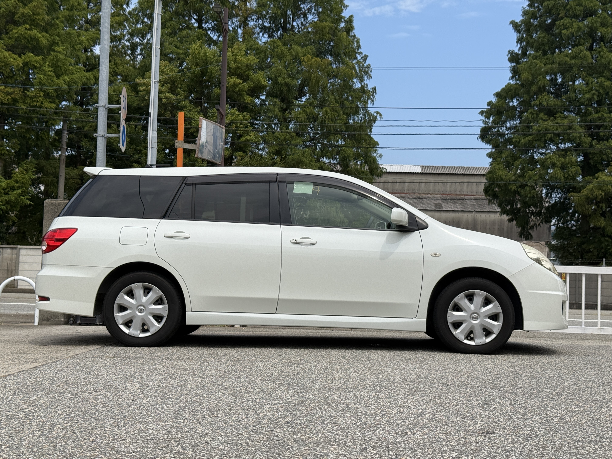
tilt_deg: +3.2
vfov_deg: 30.3
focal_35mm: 48
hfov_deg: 39.7
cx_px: 306
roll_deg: -2.0
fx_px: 849
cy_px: 230
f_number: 1.78
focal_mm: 6.76
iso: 64
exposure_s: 1/5208
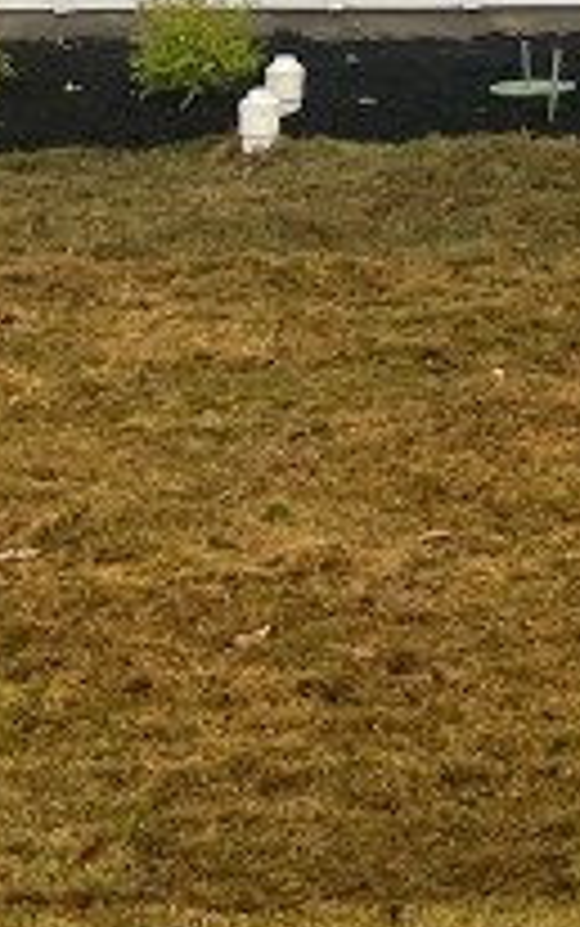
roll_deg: -0.5
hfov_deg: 9.4
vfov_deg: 14.1
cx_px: 796
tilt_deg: -2.6
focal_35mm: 137
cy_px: -518
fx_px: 3460
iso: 50
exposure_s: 1/478
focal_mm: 5.1
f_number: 1.6
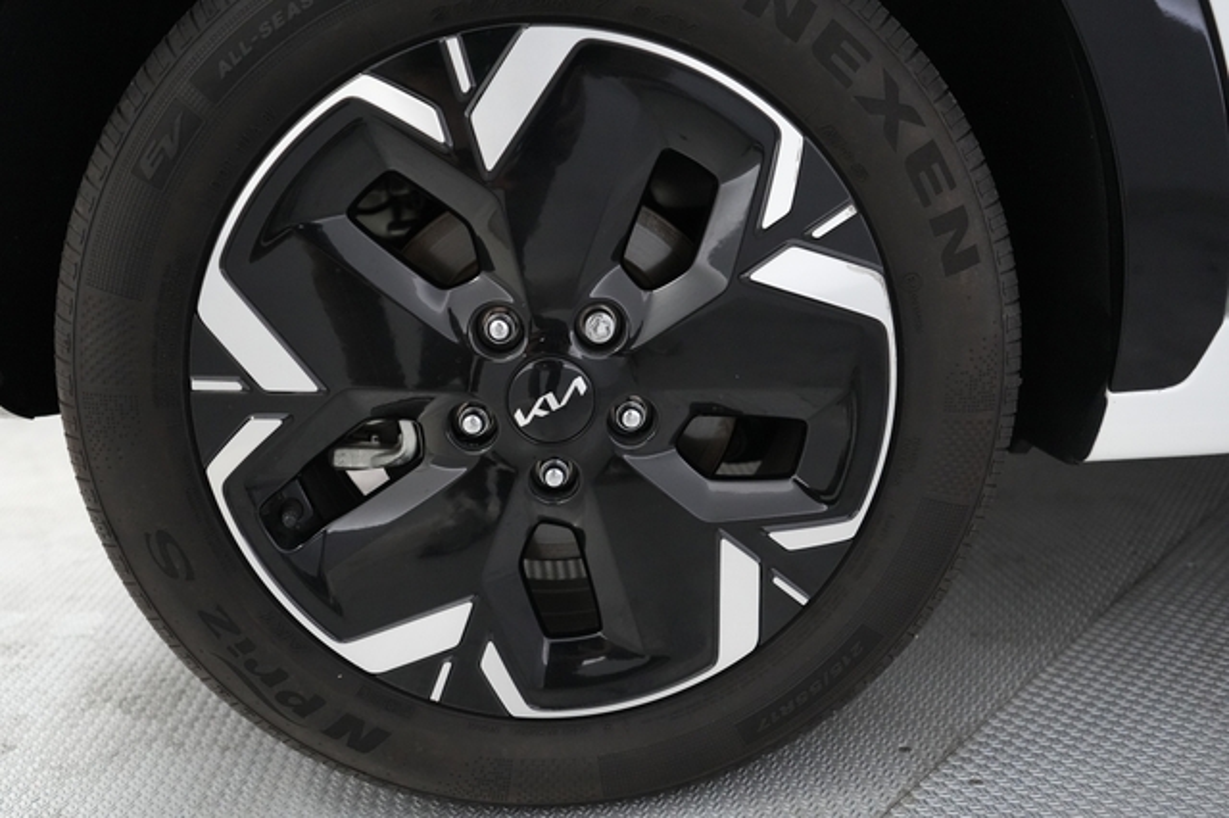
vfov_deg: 49.5
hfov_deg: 69.4
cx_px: 614
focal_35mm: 26
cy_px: 409
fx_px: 887
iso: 6400
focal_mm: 26
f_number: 2.8
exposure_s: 1/320
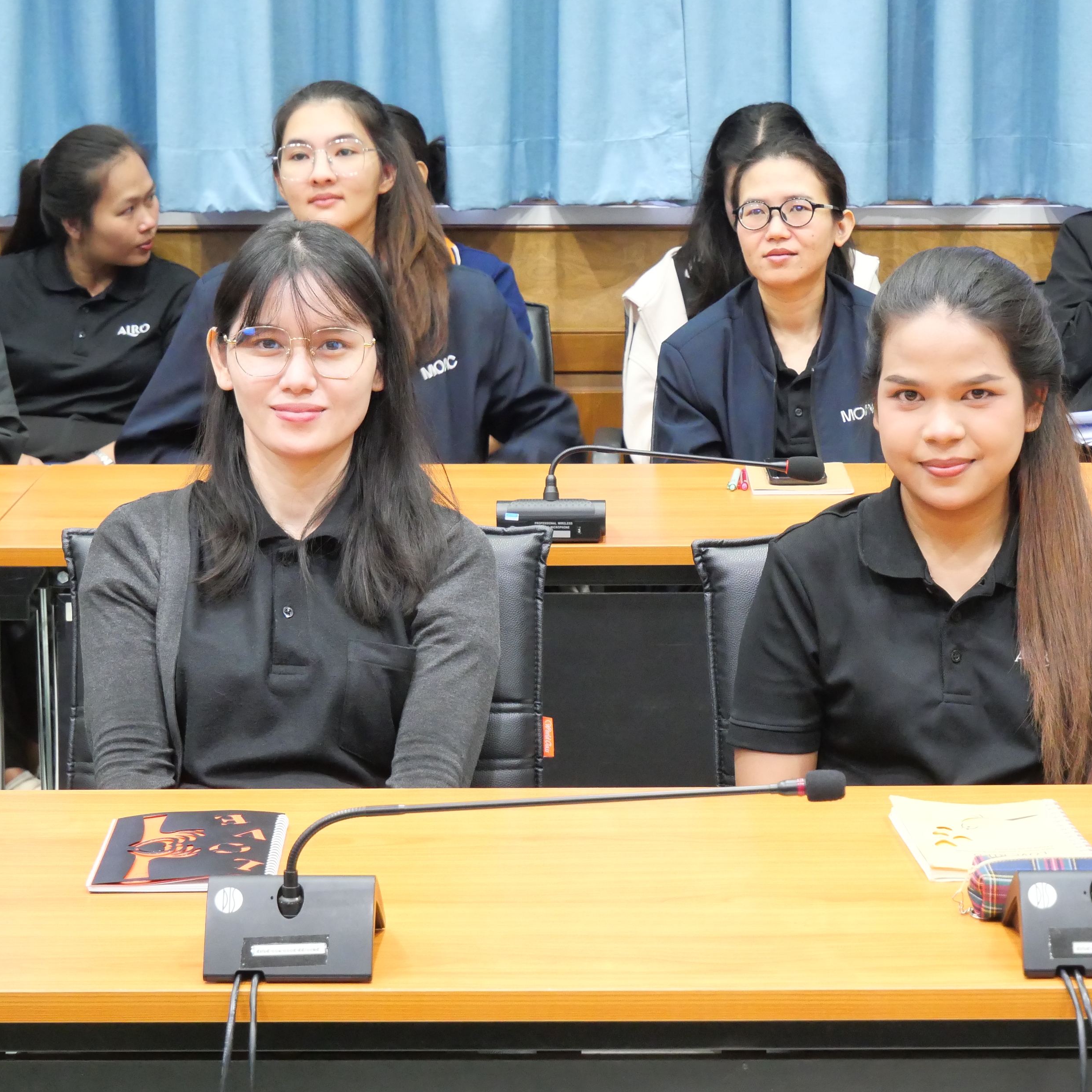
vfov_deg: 18.9
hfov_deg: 18.9
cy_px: 546
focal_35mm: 92
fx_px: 3284
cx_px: 671
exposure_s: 1/25
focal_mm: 35
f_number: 5.2
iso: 3200
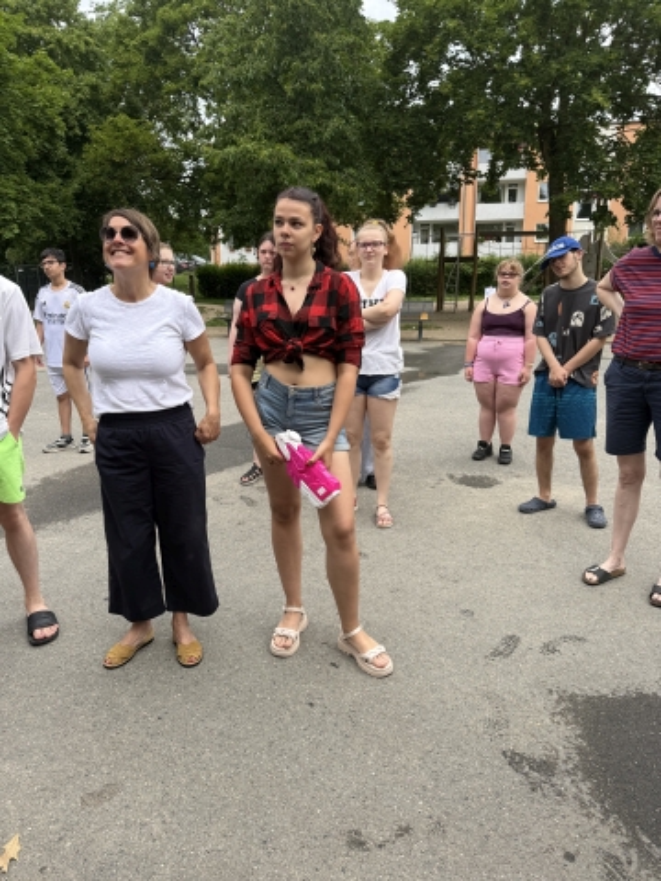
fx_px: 611
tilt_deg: -13.9
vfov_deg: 71.6
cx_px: 330
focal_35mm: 24
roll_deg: +0.7
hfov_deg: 56.8
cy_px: 440
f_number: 1.78
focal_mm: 6.76
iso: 80
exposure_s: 1/840
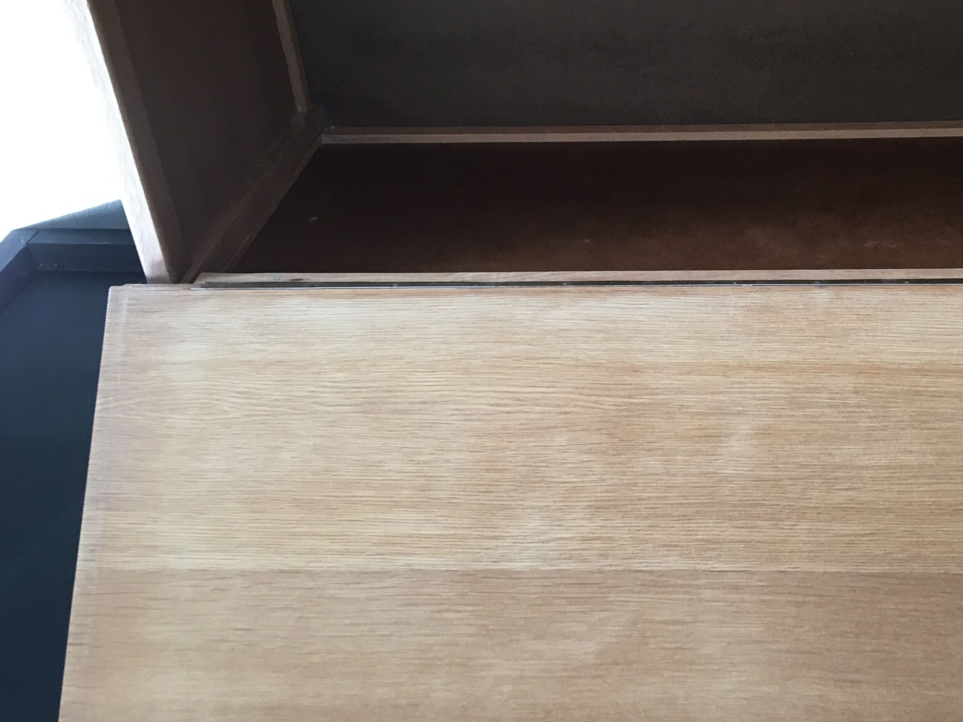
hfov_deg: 39.3
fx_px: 1308
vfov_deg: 30.8
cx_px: 728
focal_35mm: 47
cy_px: 291
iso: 100
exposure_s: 1/33
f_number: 2.2
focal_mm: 4.15
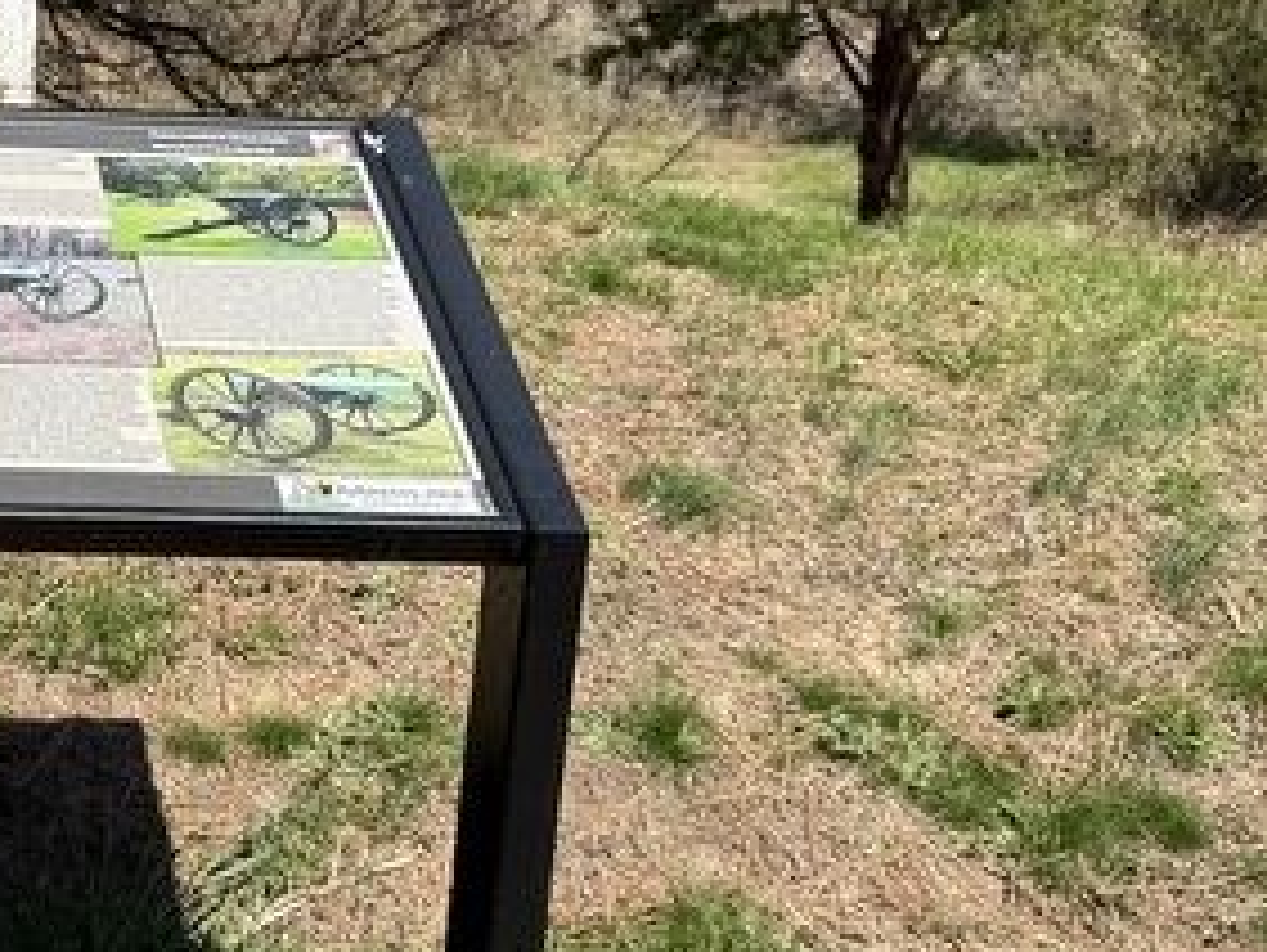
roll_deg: +1.0
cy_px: 476
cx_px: -202
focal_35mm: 68
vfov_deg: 21.6
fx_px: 2491
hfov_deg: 25.9
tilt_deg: -10.3
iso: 80
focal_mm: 6.76
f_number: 1.78
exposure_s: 1/3279
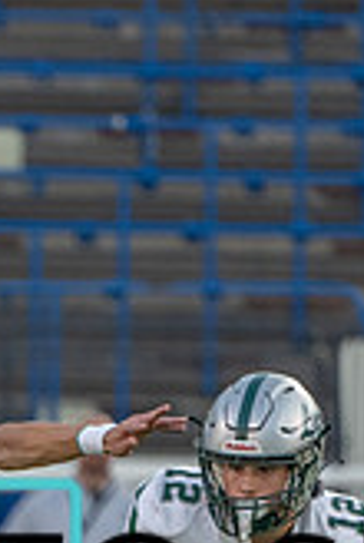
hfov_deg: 0.9
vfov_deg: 1.3
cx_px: -210
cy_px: 721
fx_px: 23166
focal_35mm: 1534
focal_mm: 339
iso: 2000
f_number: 5.6
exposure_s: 1/1000
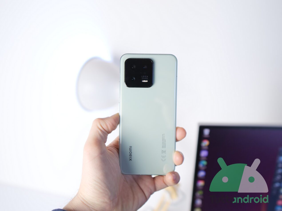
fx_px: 261
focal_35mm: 32
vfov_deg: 44.2
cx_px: 141
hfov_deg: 56.8
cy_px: 106
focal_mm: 16
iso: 200
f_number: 1.6
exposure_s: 1/80
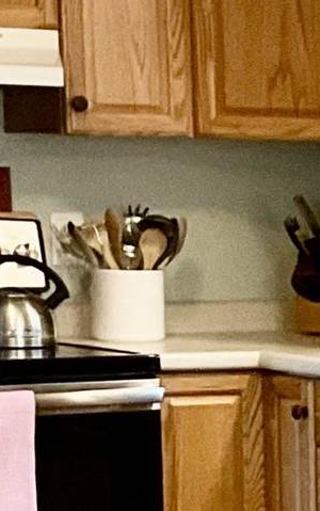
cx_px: 1033
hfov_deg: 6.1
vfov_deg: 10.5
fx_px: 2745
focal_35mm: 197
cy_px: 572
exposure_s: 1/60
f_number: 1.8
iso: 160
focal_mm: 3
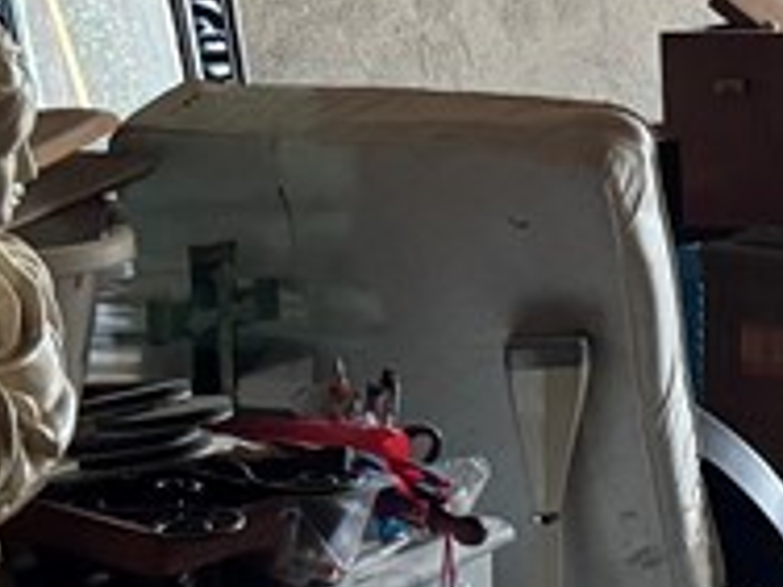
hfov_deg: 14.0
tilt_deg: -4.6
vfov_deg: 11.1
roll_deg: -0.7
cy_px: -87
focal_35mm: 131
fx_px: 2963
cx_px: 1208
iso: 800
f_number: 1.78
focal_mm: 6.76
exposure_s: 1/60
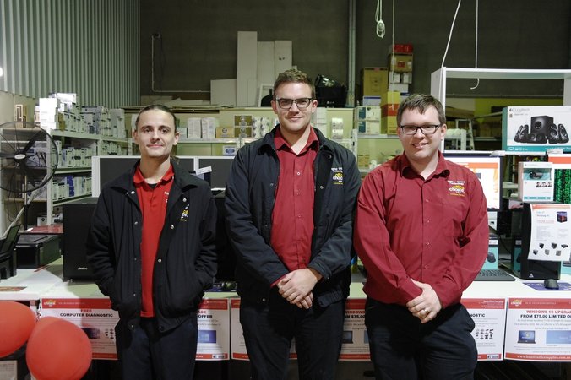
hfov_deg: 53.2
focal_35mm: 36
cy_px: 190
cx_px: 286
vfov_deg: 36.8
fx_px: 571
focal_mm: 24
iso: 400
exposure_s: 1/15
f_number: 4
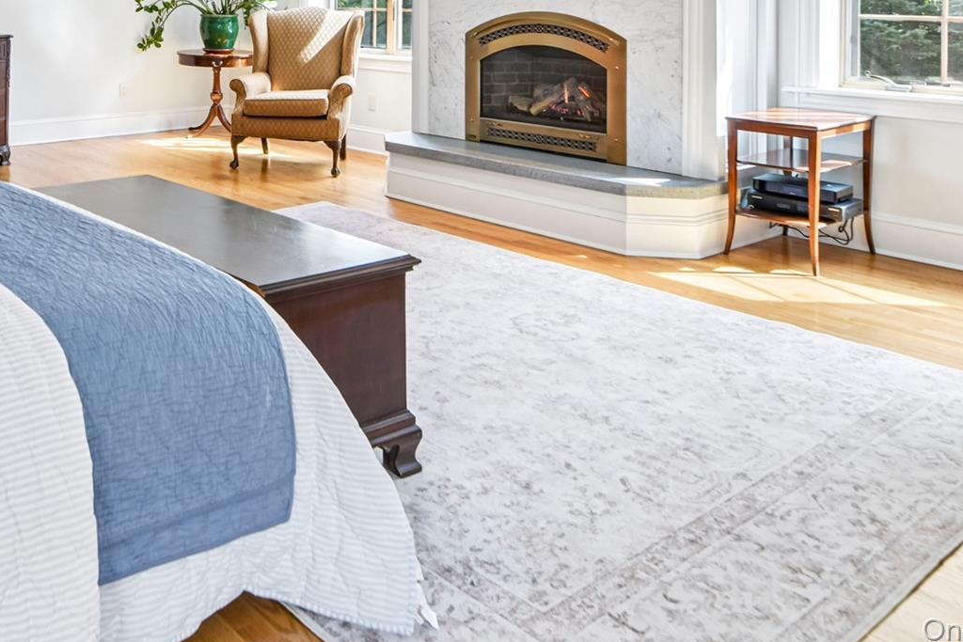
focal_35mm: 32
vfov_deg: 37.1
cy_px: 10
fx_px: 856
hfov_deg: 53.4
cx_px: 150
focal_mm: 16
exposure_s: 1/6
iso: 250
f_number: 9
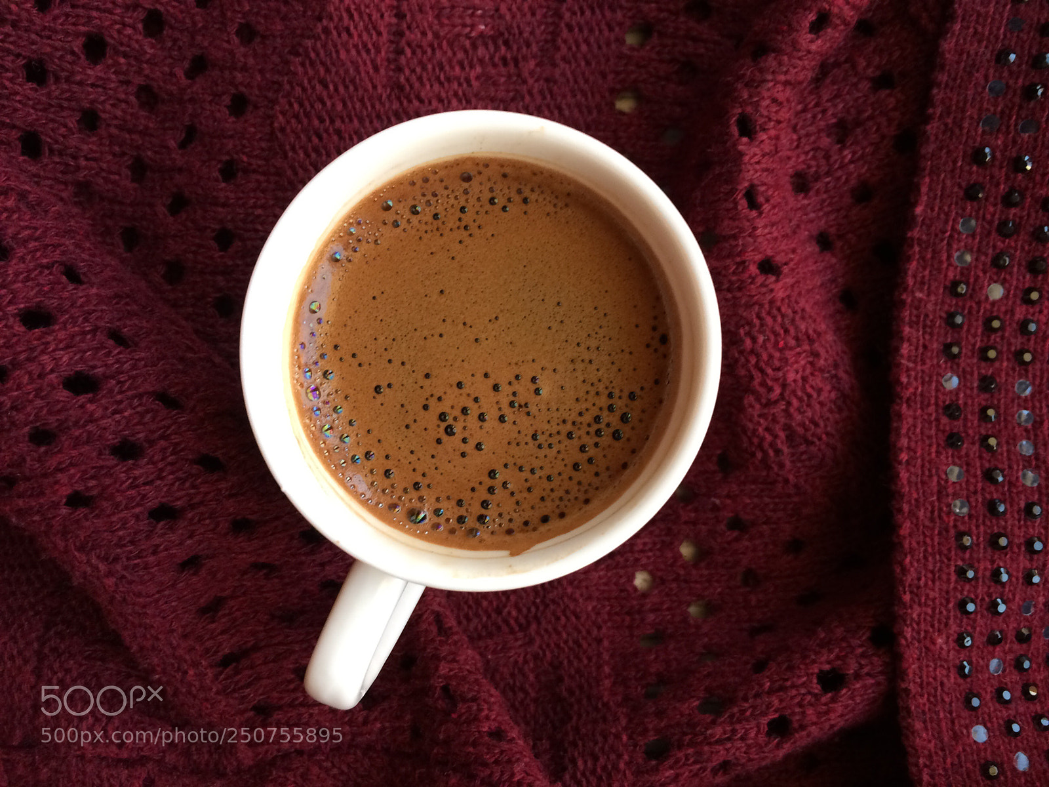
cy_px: 394
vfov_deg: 48.2
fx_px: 879
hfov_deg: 61.7
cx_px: 524
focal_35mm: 29
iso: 125
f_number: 2.2
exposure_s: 1/33
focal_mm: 4.15
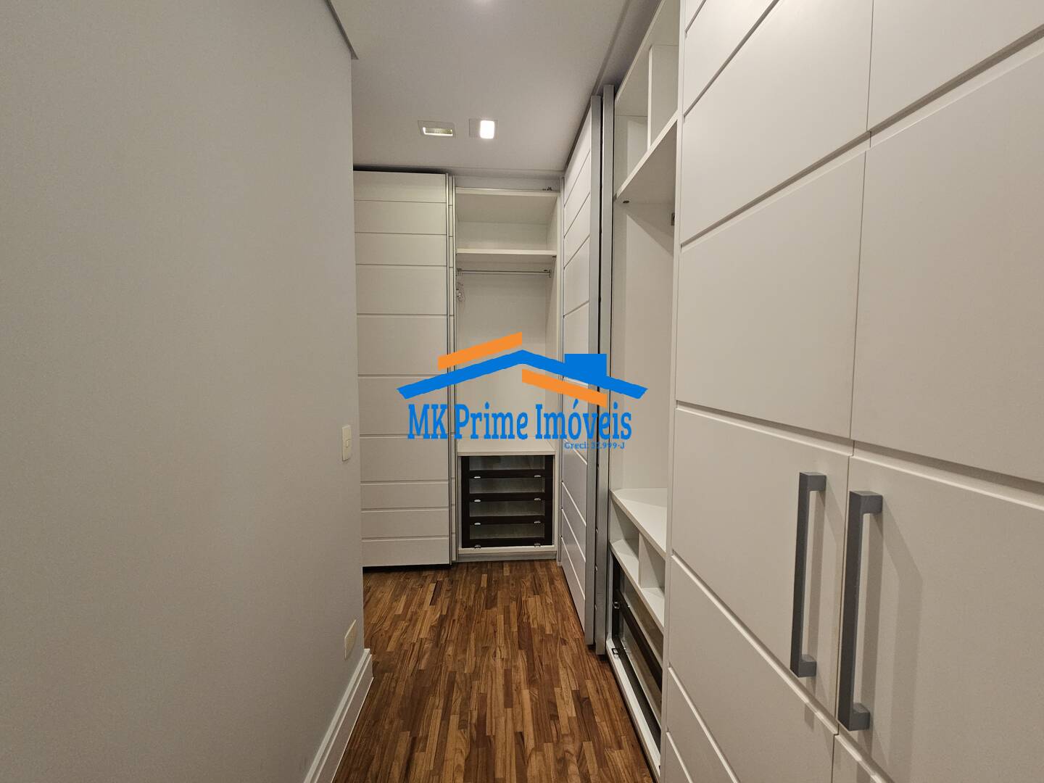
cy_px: 392
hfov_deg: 106.2
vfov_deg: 89.9
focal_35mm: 13
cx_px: 522
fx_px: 392
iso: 160
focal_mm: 2.2
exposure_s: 1/60
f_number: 2.2
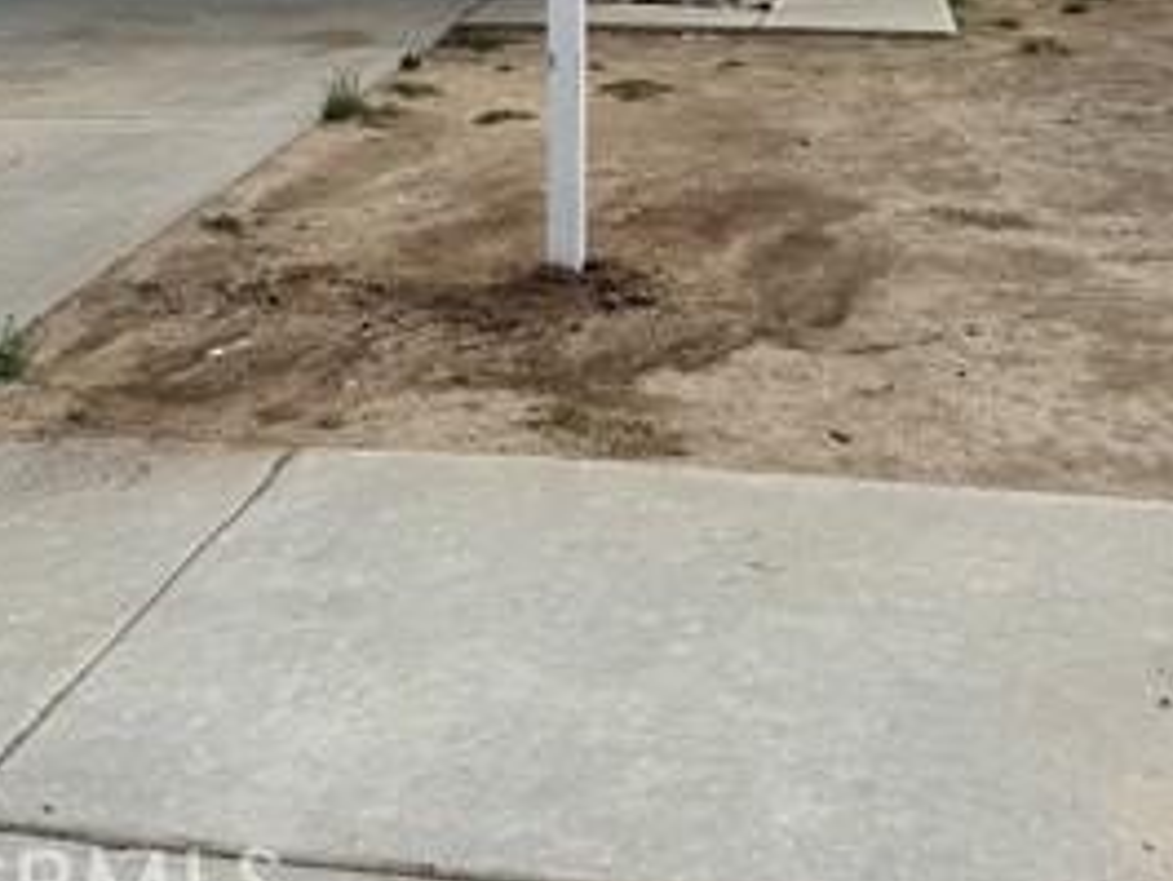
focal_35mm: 58
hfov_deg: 33.1
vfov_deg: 23.5
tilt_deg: -0.3
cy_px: -111
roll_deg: +0.4
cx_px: 469
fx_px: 1966
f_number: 1.78
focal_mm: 6.76
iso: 80
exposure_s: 1/6711
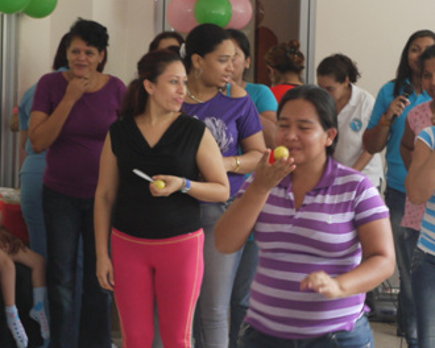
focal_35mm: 144
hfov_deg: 13.4
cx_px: 191
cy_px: 154
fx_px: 1854
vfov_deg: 10.7
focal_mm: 38
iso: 400
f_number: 5.6
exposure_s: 1/60
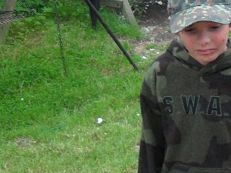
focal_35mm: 94
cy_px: 149
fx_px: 627
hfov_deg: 19.2
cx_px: 307
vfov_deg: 15.6
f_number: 2.8
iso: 100
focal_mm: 6.2
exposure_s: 1/60
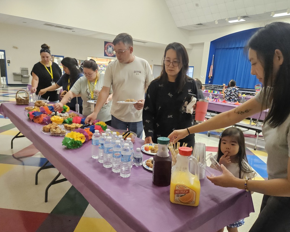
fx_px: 215
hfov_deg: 68.1
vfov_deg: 56.8
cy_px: 119
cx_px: 142
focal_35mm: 25
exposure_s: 1/120
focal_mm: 5.4
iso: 1000
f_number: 1.8
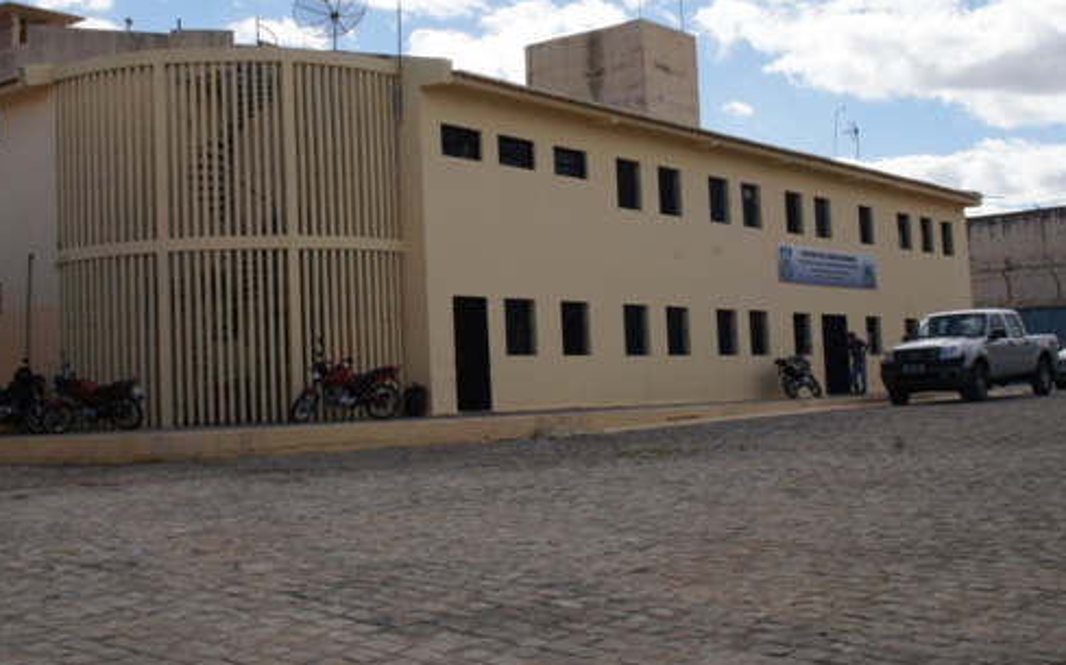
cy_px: 269
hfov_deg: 41.8
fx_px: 1394
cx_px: 482
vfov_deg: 26.8
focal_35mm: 48
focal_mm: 24
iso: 200
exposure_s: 1/160
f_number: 22
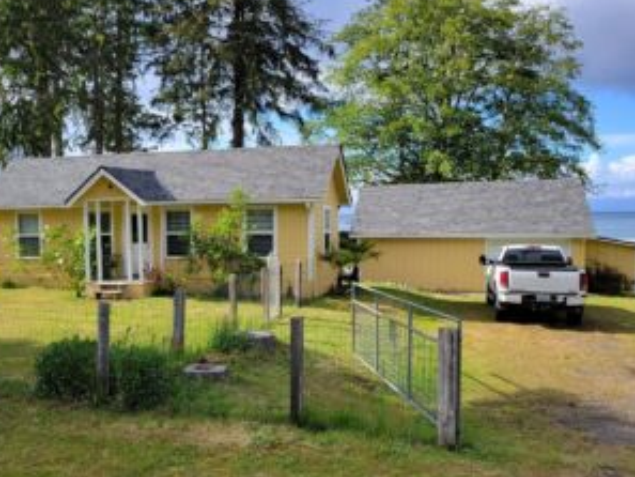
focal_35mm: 35
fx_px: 642
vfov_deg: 40.7
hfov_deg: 52.3
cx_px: 259
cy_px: 252
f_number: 1.8
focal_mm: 5.4
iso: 40
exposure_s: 1/1261
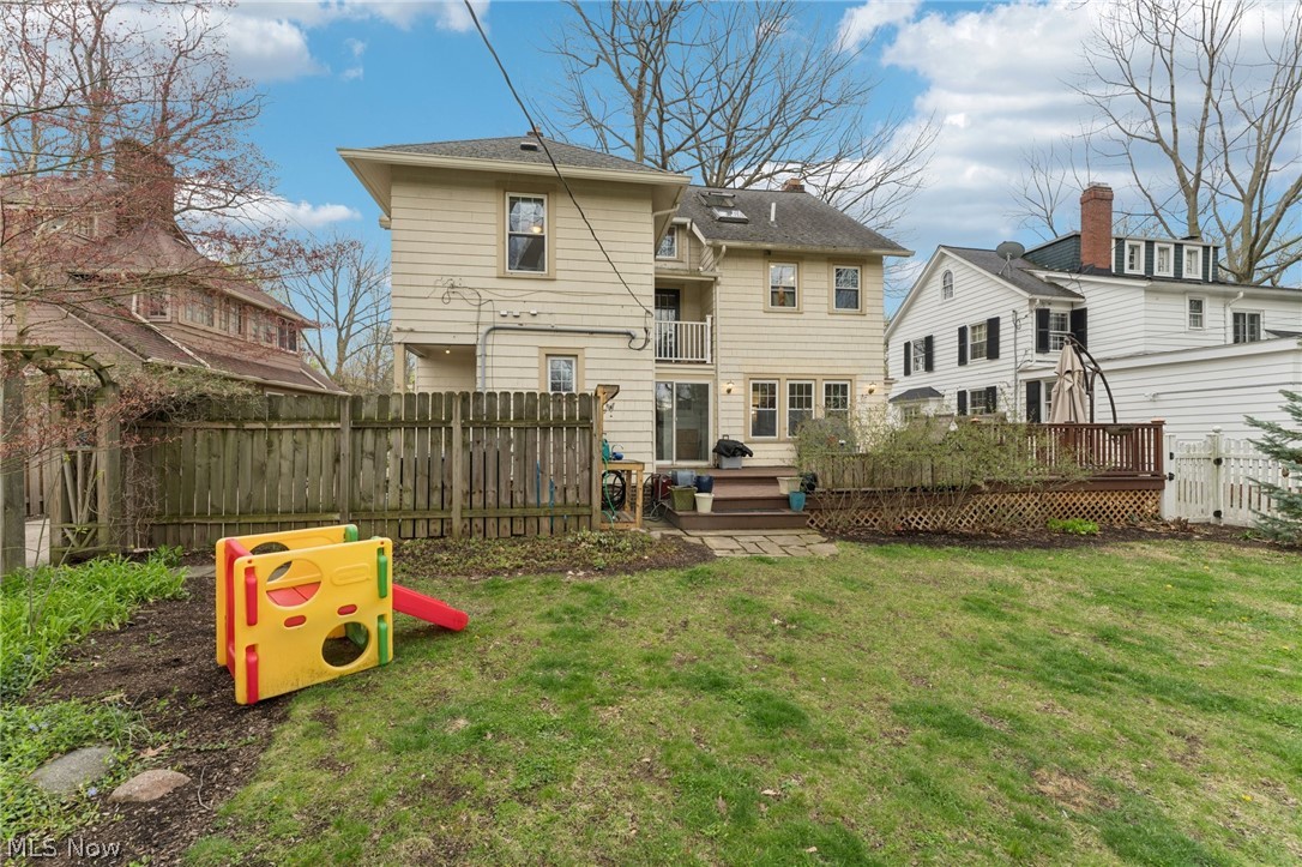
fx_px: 506
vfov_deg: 81.2
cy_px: 434
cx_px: 651
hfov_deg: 104.3
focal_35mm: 14
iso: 200
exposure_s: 1/40
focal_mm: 14
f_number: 8
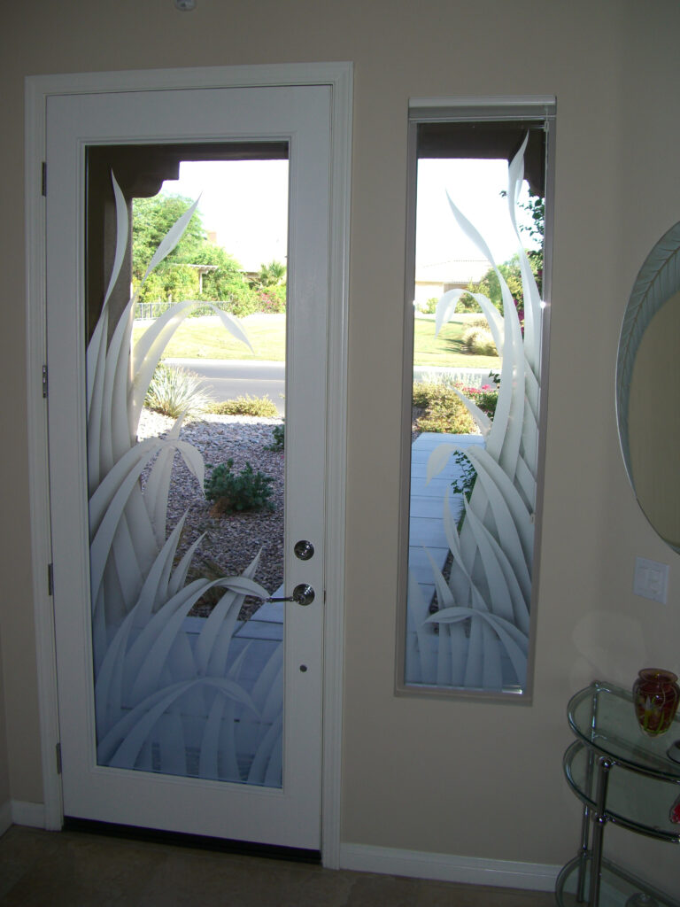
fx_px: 995
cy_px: 454
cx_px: 340
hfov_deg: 37.7
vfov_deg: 49.0
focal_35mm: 38
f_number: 2.8
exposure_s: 1/160
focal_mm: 7.9
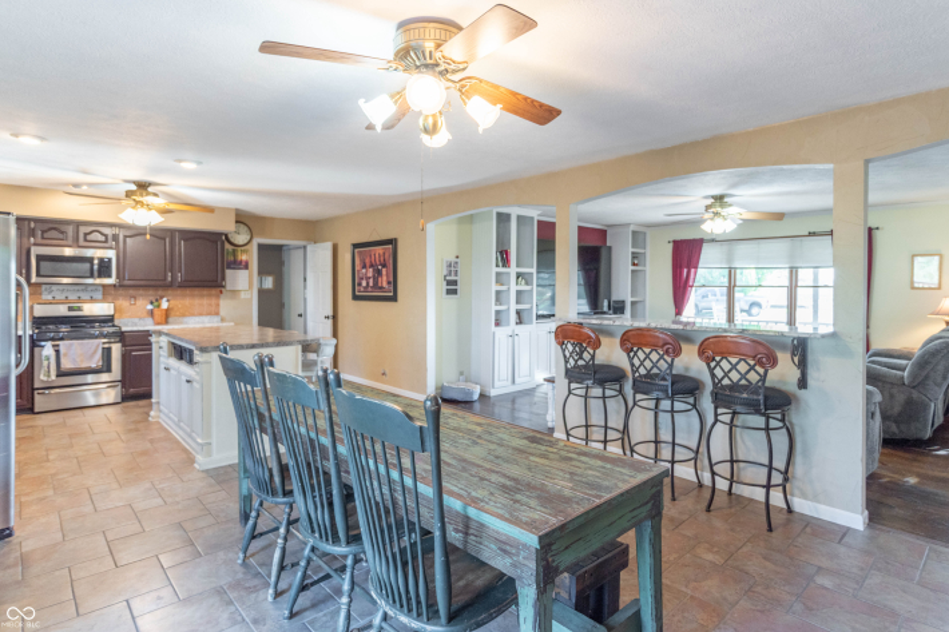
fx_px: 501
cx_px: 493
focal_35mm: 19
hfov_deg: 86.9
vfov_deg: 64.5
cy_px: 302
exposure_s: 1/50
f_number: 5
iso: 640
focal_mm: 18
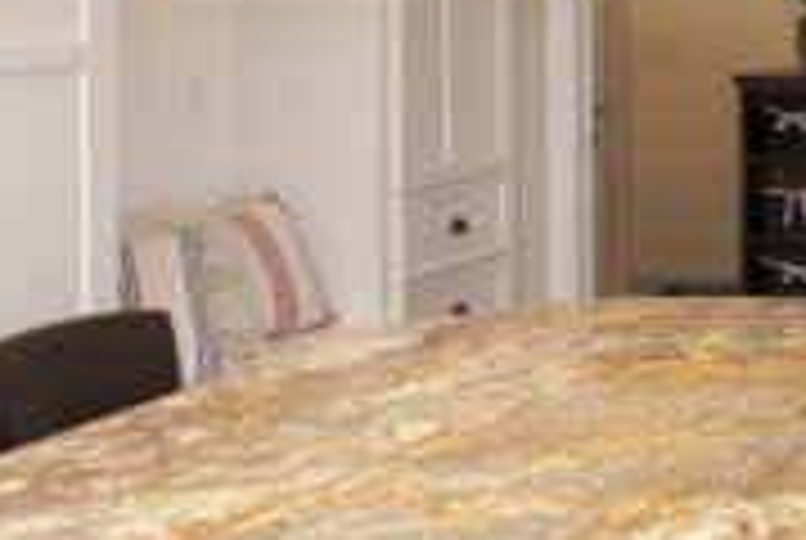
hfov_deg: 20.4
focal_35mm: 75
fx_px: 1682
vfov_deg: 18.2
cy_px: 317
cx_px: 1396
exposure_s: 1/10
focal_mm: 14
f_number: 6.3
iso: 100
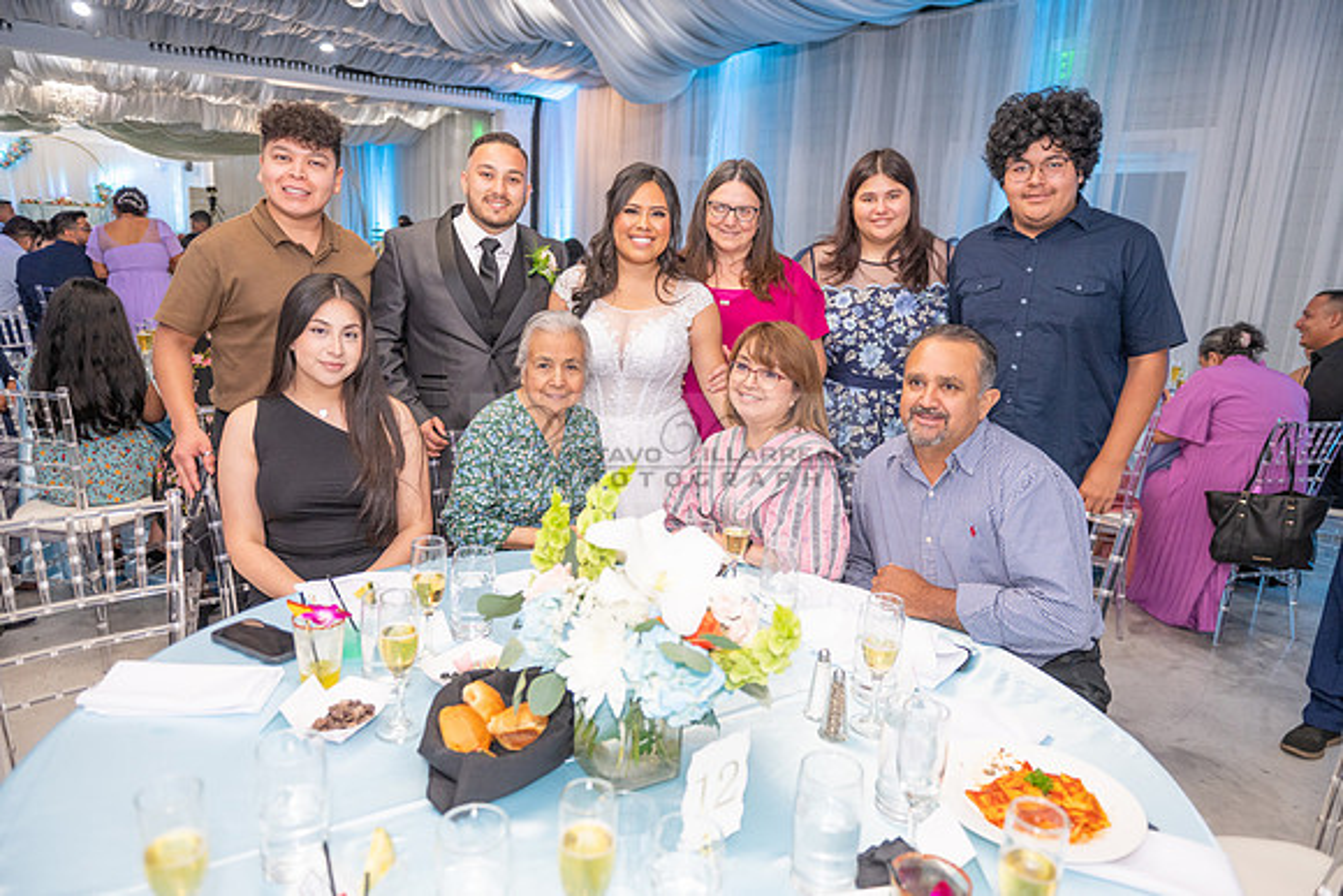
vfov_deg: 53.2
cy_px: 448
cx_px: 672
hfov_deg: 73.7
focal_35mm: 24
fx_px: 896
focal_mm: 24
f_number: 3.2
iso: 1000
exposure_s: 1/160
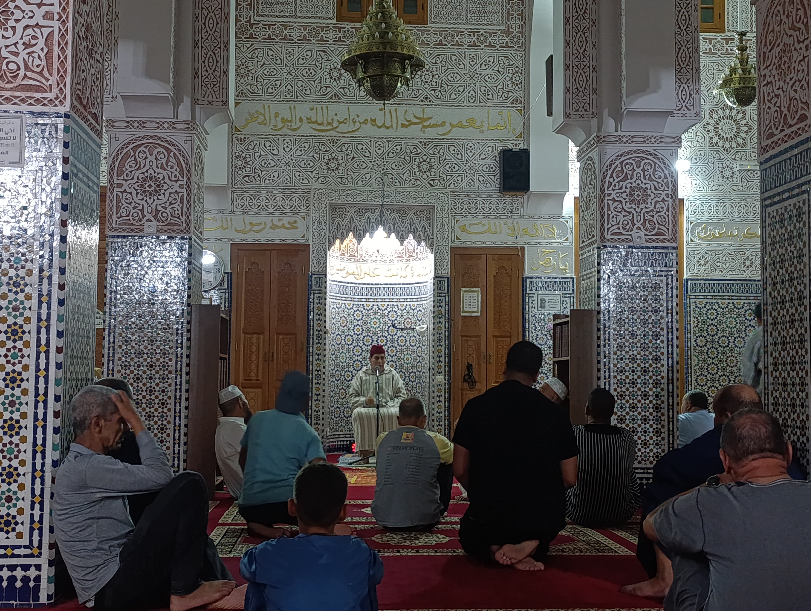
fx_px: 1032
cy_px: 306
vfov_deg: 33.0
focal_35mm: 44
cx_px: 406
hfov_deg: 42.9
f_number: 1.6
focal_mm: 6.14
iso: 4000
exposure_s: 1/25
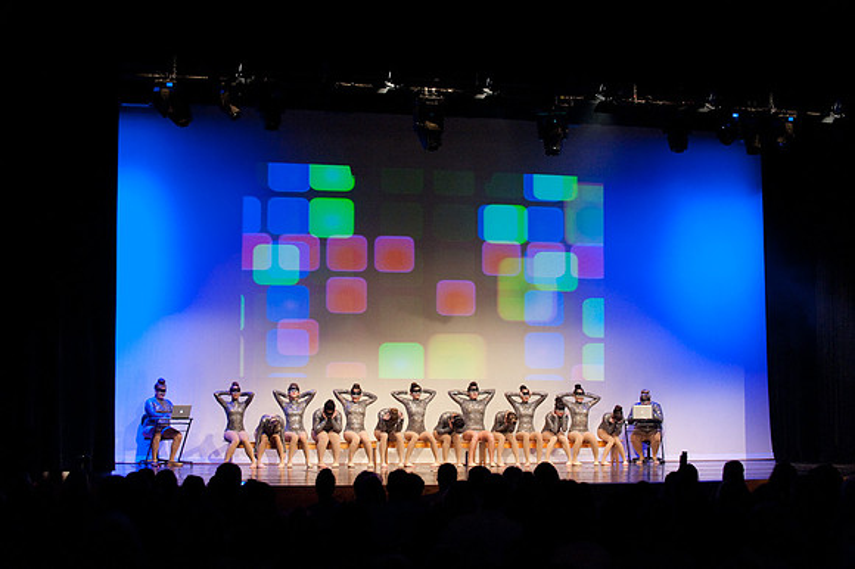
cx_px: 428
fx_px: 1661
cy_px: 284
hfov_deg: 28.9
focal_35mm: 70
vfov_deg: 19.4
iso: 3200
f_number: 4
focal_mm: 70
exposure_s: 1/200
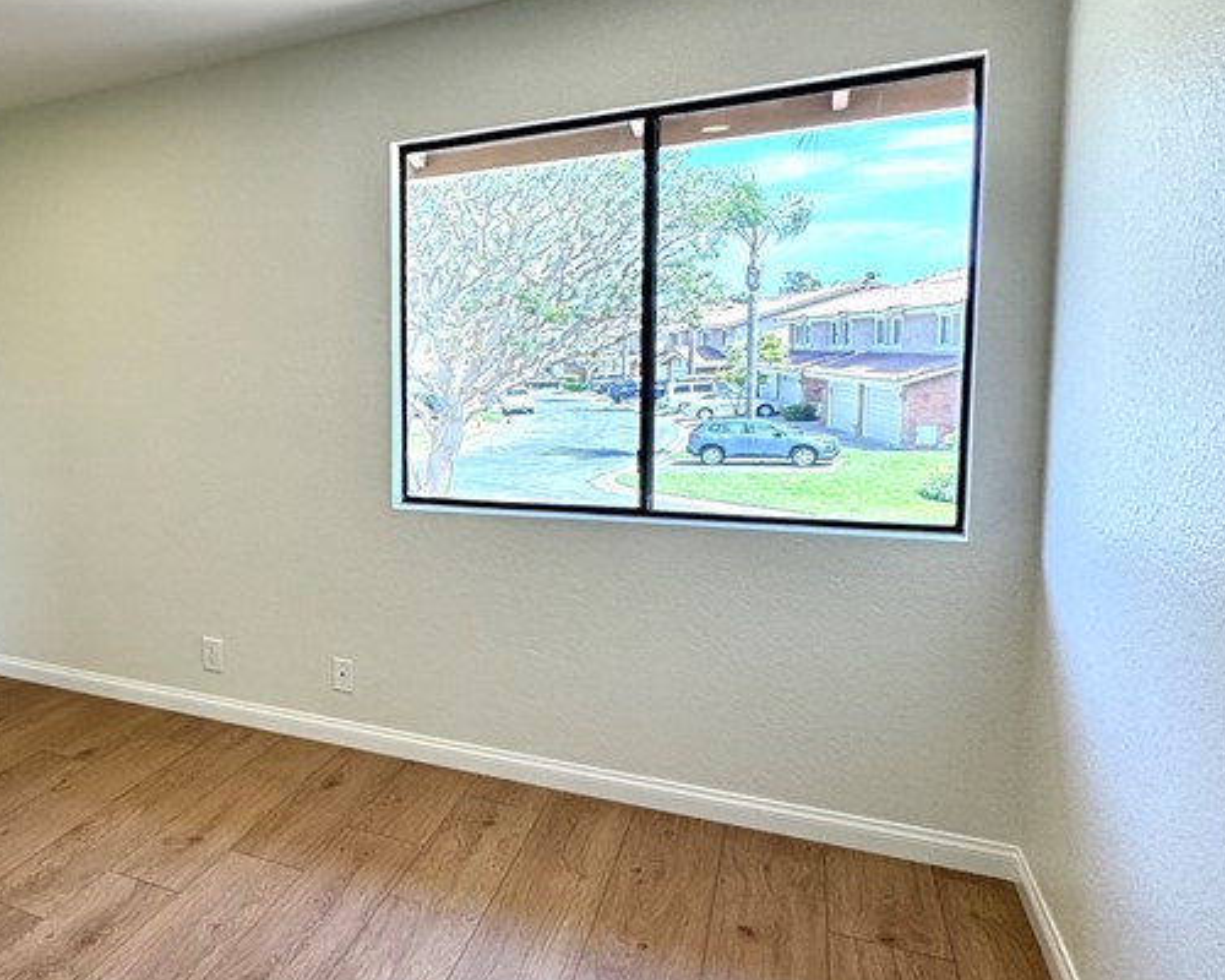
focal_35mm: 28
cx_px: 64
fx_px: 1015
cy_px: 458
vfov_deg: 51.5
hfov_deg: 52.4
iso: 50
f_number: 2.2
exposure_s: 1/120
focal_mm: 2.22
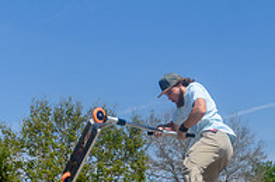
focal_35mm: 89
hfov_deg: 22.6
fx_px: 679
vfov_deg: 14.4
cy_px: 262
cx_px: 216
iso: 200
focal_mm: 20
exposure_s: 1/500
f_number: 11
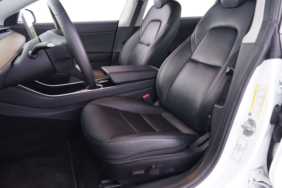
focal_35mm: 28
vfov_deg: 46.4
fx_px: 219
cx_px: 141
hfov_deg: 65.5
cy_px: 94
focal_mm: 28
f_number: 3.5
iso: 1250
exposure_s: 1/4
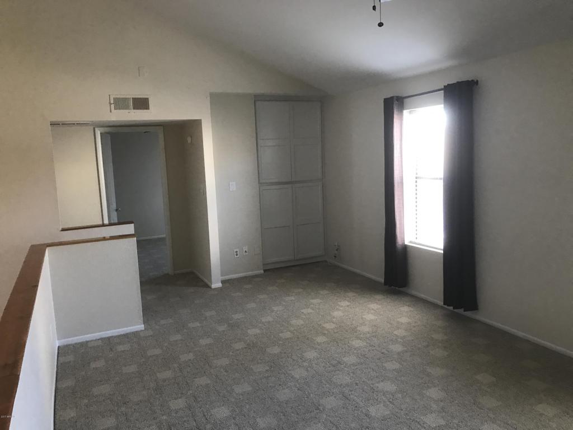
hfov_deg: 63.4
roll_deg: +0.7
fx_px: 463
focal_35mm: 28
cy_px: 215
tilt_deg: -7.2
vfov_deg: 49.7
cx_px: 286
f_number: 1.8
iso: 40
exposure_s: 1/30
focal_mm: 3.99
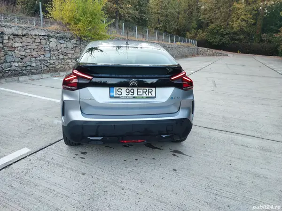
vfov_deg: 54.9
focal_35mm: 25
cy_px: 106
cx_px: 141
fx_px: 204
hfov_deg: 69.4
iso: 129
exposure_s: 1/50
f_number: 1.9
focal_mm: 6.04
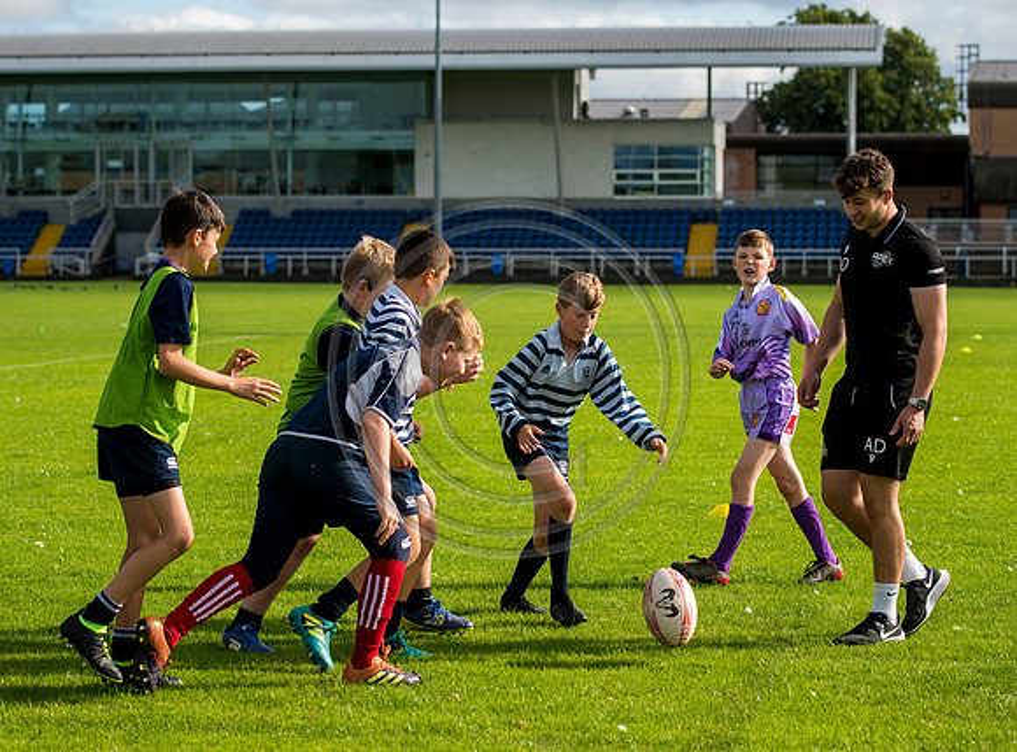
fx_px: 3323
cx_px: 481
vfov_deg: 12.9
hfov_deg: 17.4
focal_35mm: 114
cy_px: 365
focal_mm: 82
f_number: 4
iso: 250
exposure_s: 1/1250
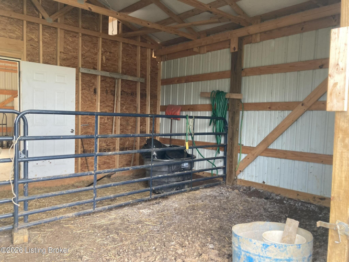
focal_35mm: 28
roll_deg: -2.1
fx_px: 282
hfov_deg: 63.5
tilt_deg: -3.6
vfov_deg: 49.7
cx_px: 174
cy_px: 131
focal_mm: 3.99
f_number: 1.8
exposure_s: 1/60
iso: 64
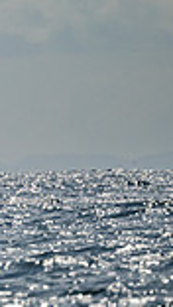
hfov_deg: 0.8
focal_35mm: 1599
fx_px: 13012
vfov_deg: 1.3
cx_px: -336
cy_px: -77
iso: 320
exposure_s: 1/8000
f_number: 6.3
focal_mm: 320
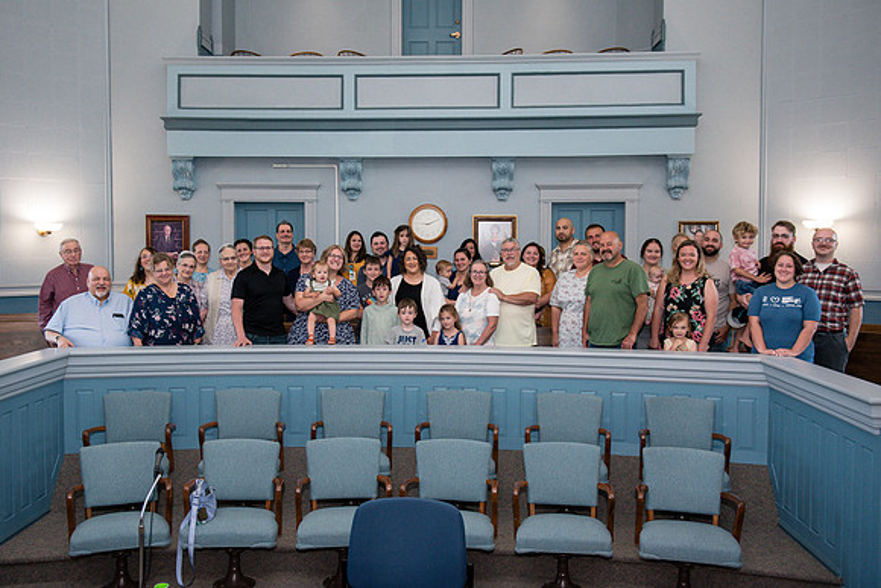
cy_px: 281
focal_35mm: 34
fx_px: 832
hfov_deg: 55.8
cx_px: 417
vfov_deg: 38.9
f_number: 3.5
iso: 1000
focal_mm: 32
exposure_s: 1/200
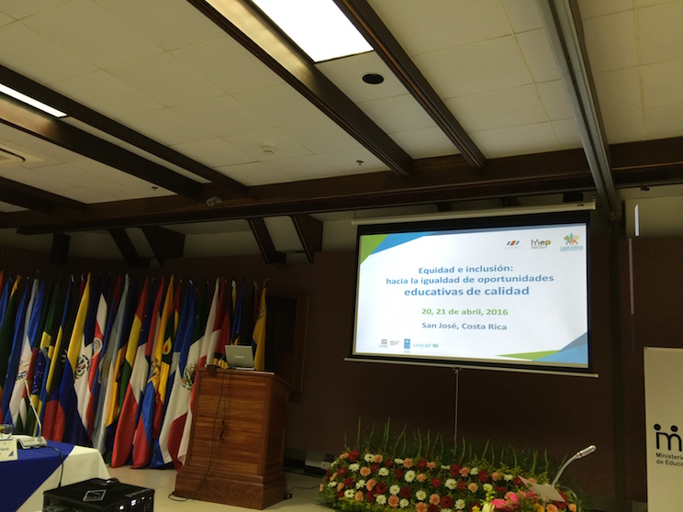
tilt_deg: +12.5
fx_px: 572
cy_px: 256
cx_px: 342
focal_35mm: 29
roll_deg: -2.5
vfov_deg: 48.2
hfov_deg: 61.7
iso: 32
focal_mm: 4.15
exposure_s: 1/15
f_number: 2.2
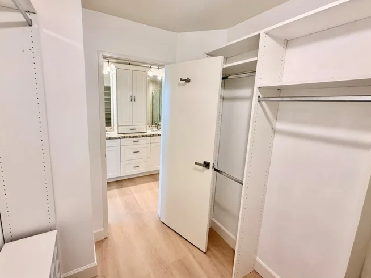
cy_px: 131
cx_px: 172
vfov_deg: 78.0
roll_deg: -2.1
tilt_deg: -9.7
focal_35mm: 16
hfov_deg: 94.4
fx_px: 171
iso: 320
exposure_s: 1/120
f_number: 2.2
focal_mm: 2.22
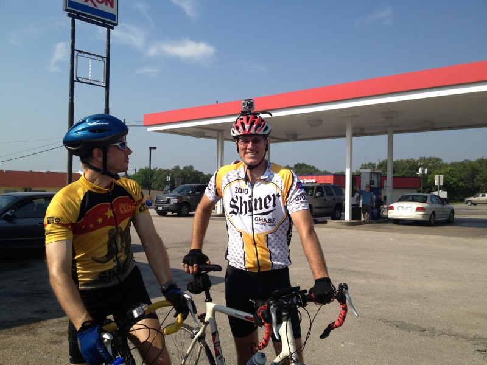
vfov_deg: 40.7
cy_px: 182
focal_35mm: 35
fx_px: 492
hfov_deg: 52.6
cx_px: 244
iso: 50
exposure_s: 1/1534
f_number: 2.4
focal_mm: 4.28
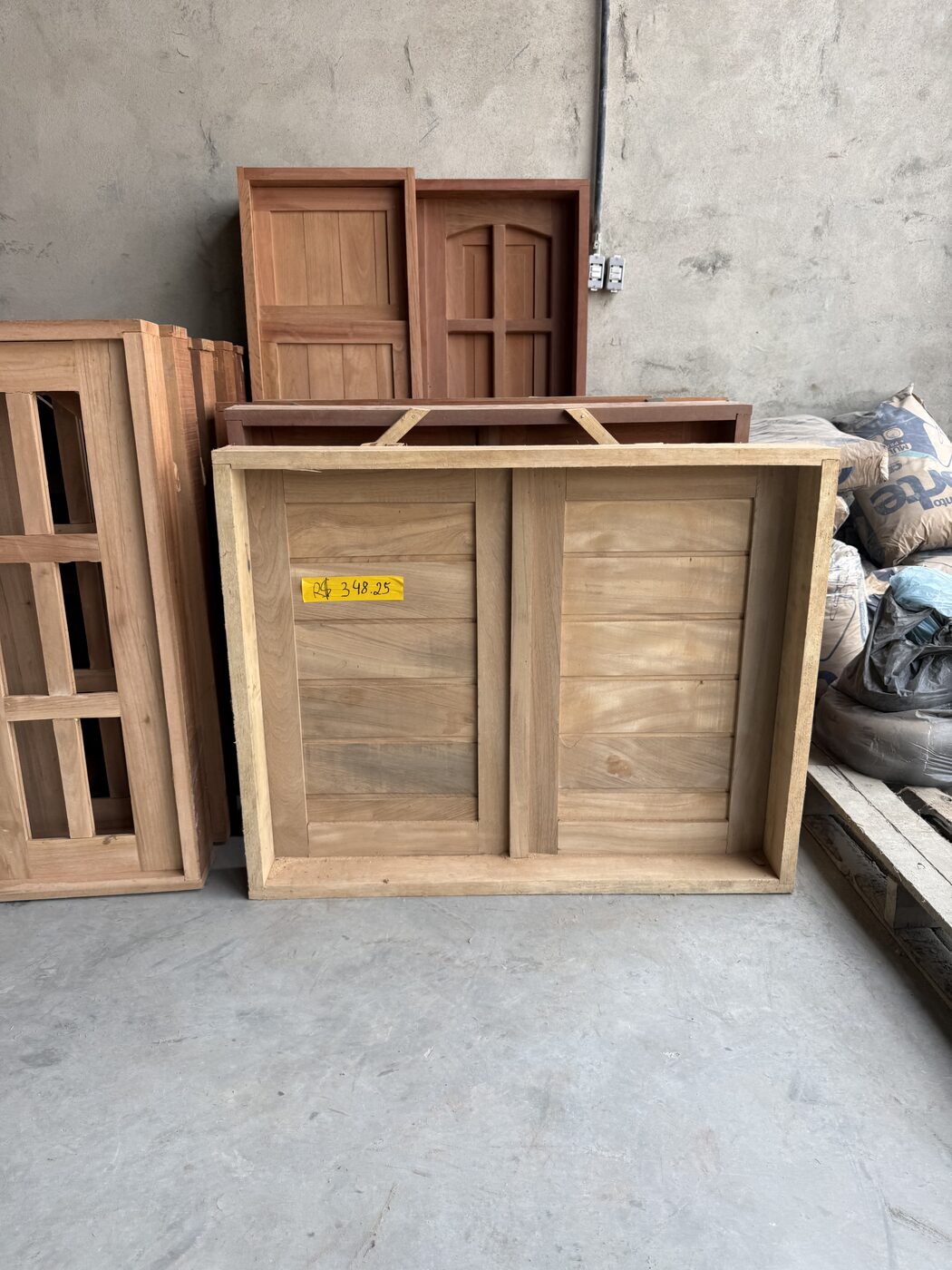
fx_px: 880
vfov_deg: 71.6
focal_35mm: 24
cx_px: 476
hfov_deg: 56.8
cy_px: 635
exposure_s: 1/750
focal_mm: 6.76
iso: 80
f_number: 1.78
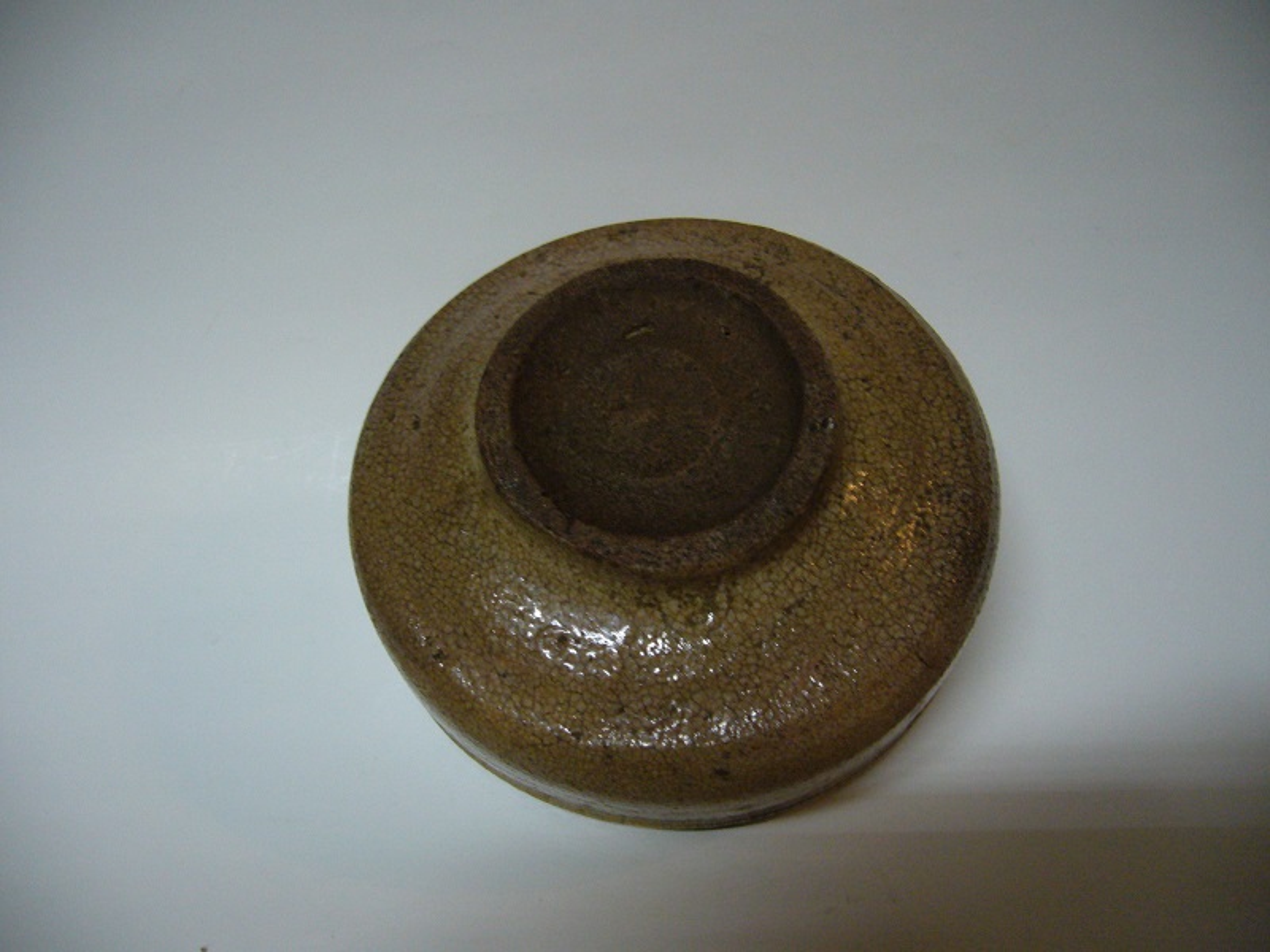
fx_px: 1284
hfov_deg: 52.6
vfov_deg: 40.7
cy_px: 476
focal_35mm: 35
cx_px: 635
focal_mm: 5.8
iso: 200
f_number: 2.8
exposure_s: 1/8
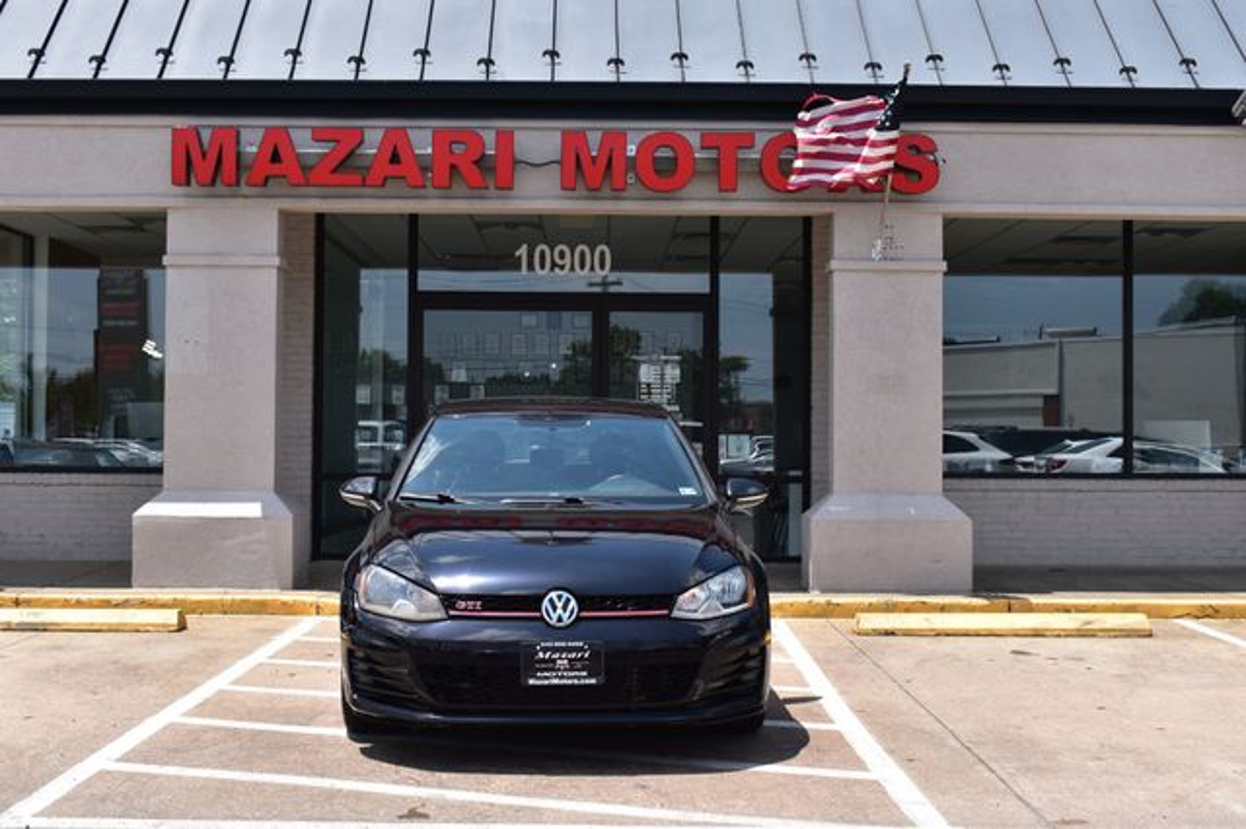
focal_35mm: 46
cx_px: 623
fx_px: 1609
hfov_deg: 42.3
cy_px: 414
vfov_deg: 28.9
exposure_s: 1/500
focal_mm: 31
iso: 360
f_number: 11
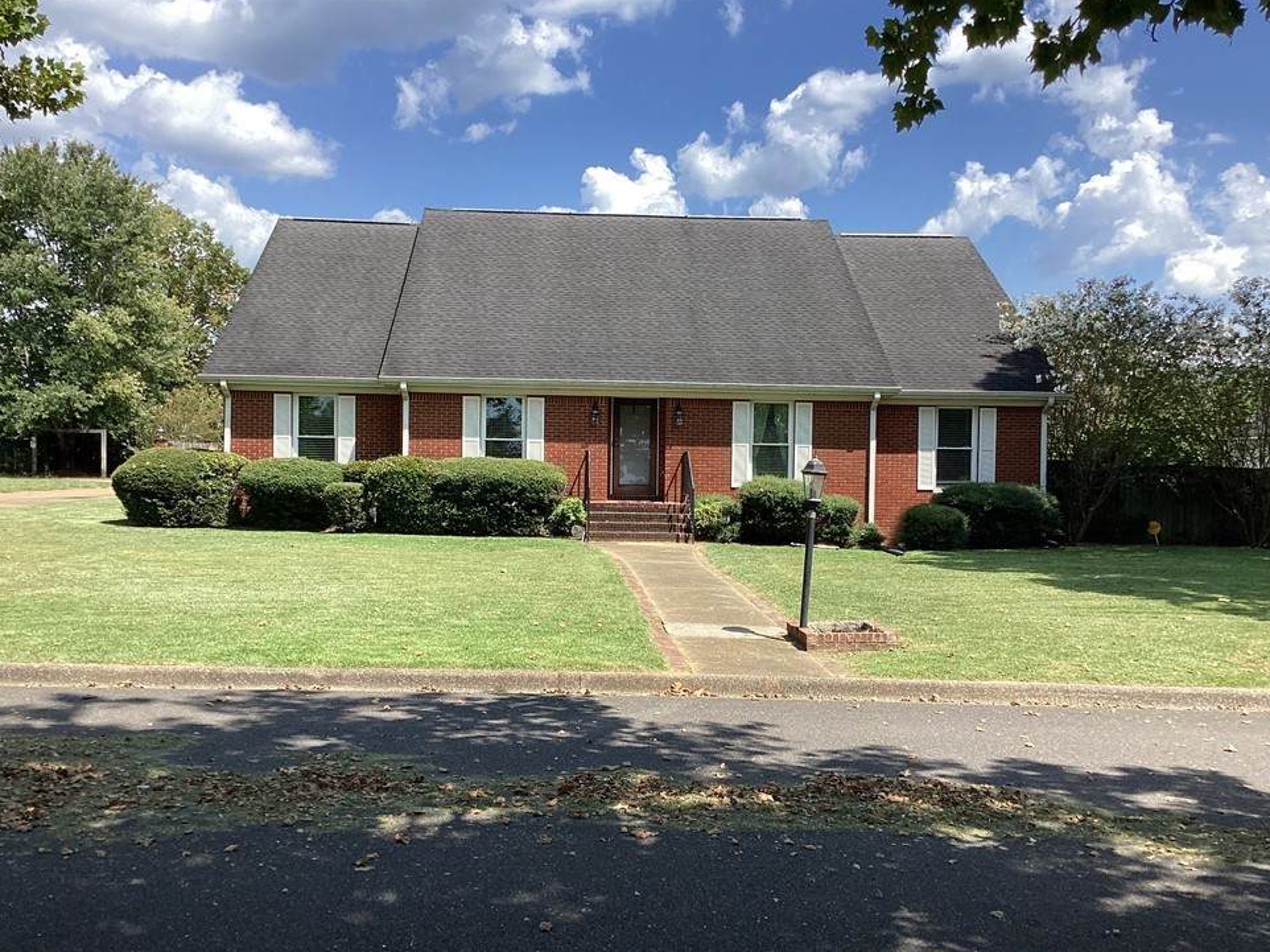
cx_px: 626
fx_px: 1210
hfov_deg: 55.4
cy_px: 499
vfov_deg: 42.9
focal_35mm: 33
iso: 25
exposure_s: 1/905
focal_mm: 3.3
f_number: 2.4
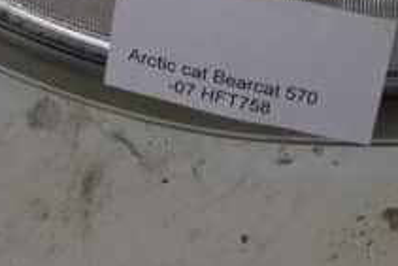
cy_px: -229
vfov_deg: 9.9
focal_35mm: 131
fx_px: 1449
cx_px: 402
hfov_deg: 15.3
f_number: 5
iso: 800
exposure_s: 1/60
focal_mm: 18
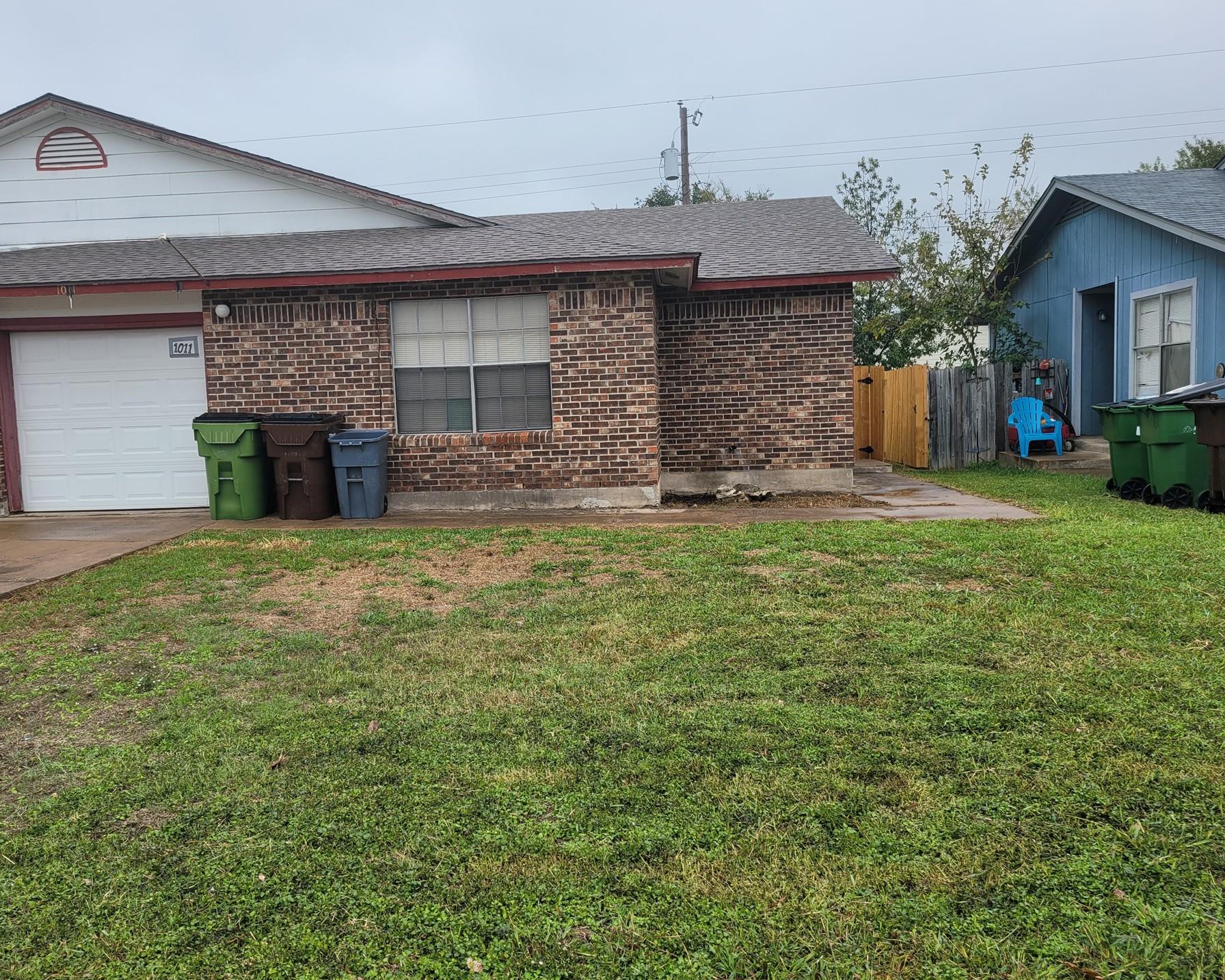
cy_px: 477
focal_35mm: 29
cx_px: 574
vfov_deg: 50.0
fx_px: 1052
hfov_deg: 60.4
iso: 40
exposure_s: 1/358
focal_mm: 5.4
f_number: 1.8
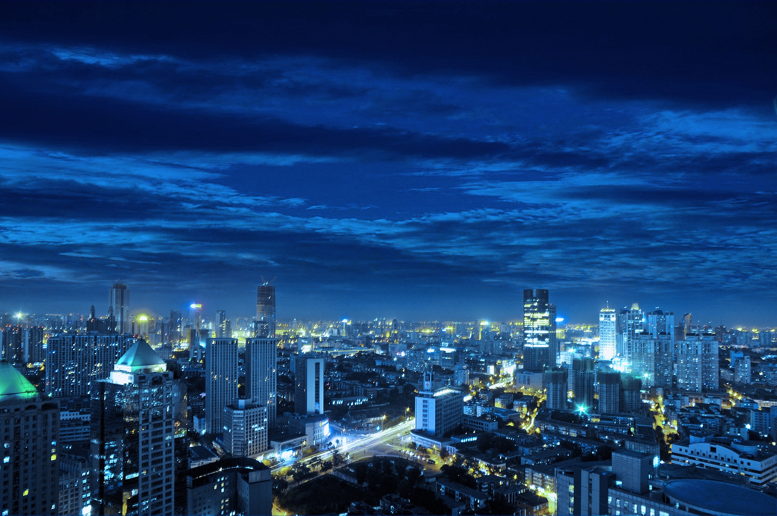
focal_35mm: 21
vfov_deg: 59.4
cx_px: 388
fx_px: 453
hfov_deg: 81.3
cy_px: 258
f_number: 10
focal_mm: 14
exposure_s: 10
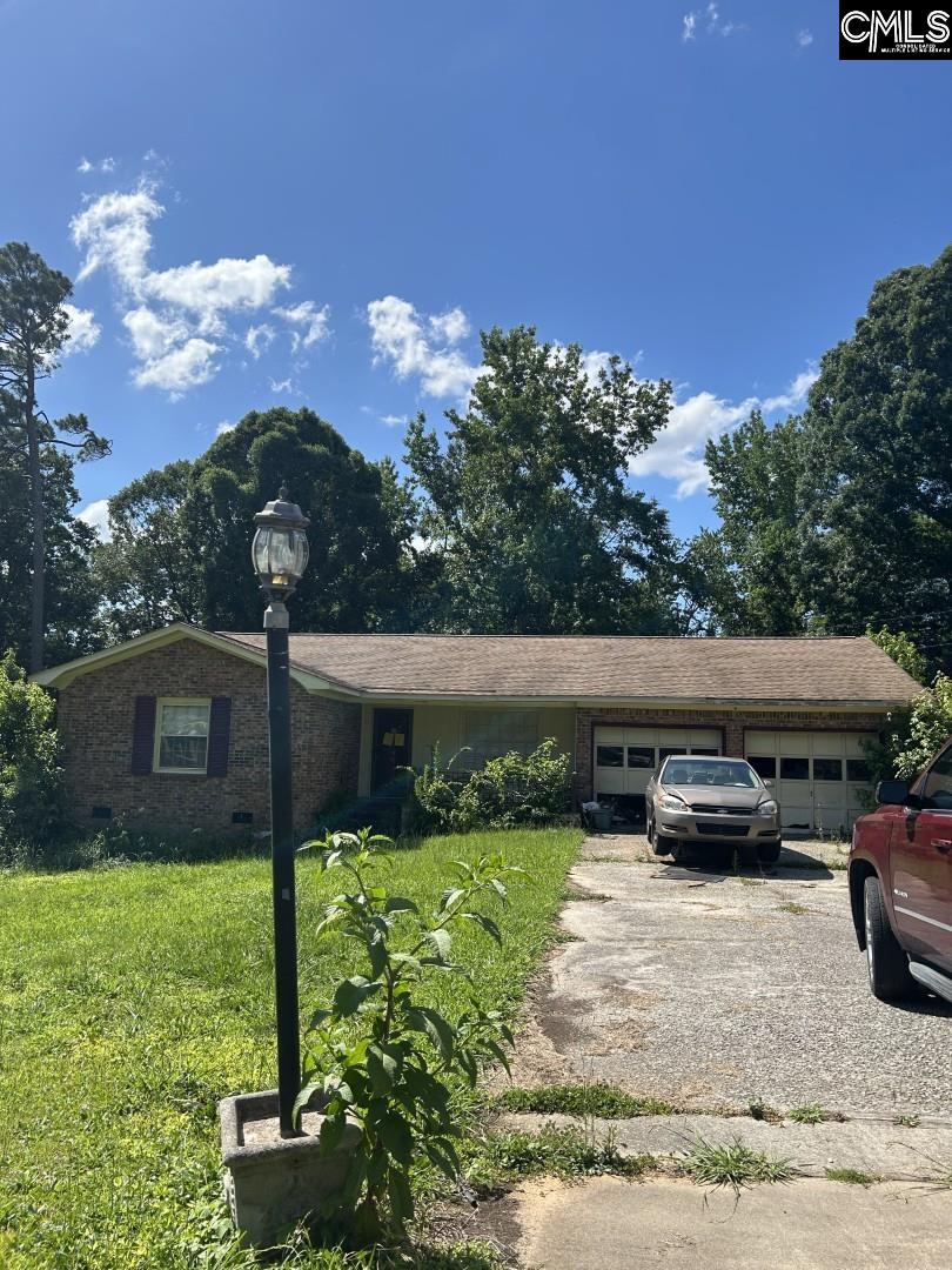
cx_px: 476
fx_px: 953
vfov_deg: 67.3
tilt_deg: +9.1
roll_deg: -2.7
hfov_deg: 53.1
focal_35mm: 26
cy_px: 635
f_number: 1.5
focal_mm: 5.7
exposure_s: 1/3968
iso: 50
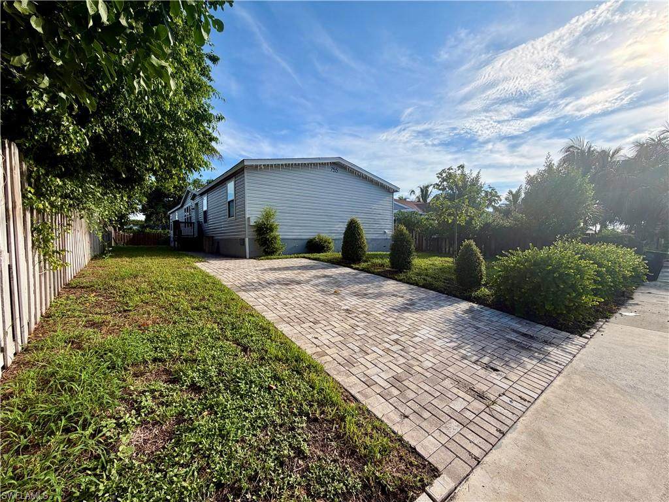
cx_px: 334
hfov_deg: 102.1
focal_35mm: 14
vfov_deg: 85.7
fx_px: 271
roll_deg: +0.6
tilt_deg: -2.5
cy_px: 251
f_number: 2.2
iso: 32
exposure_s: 1/888
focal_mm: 2.22
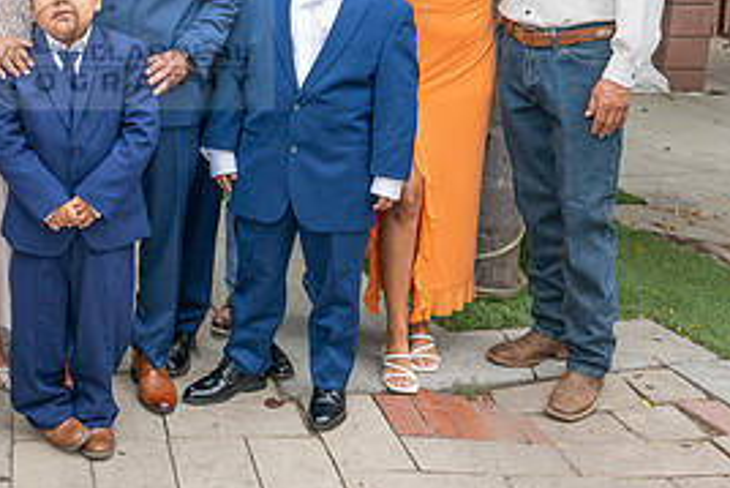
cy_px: 45
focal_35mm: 65
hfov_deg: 29.4
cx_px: 44
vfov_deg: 20.5
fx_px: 1319
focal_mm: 30
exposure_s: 1/160
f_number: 8
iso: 400
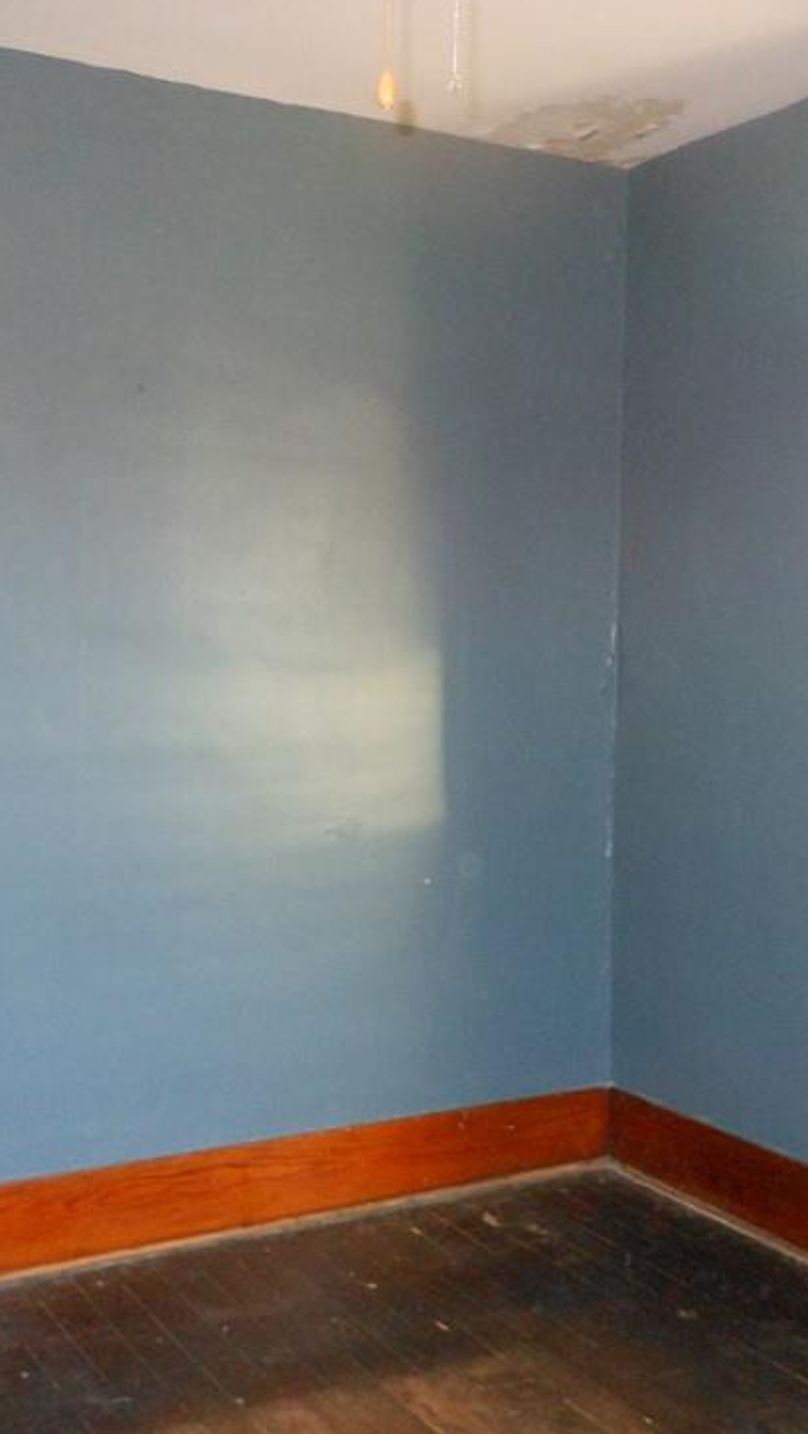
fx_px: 1636
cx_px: 456
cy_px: 699
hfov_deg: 27.7
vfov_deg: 47.3
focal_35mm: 43
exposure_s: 1/25
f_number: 3.7
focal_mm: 5
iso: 500
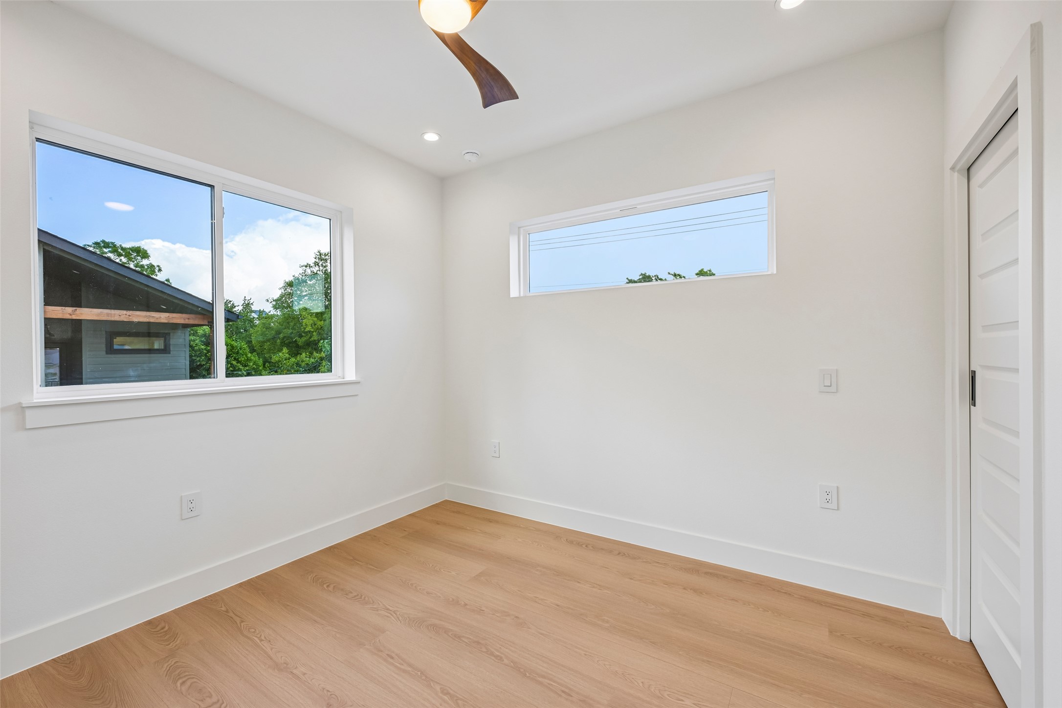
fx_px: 442
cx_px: 531
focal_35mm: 15
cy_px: 354
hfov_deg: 100.4
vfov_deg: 77.3
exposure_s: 1/45
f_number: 6.7
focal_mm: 15
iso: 100
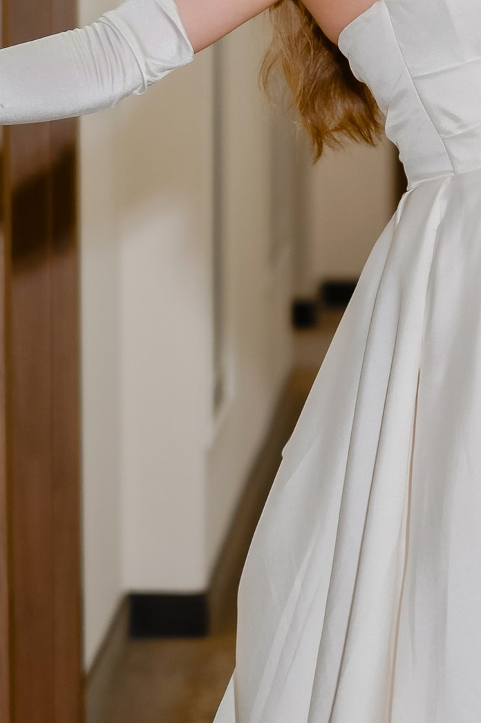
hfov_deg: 7.4
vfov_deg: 11.2
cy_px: 199
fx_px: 3692
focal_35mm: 184
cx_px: 635
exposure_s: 1/250
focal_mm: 50
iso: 320
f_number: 1.8
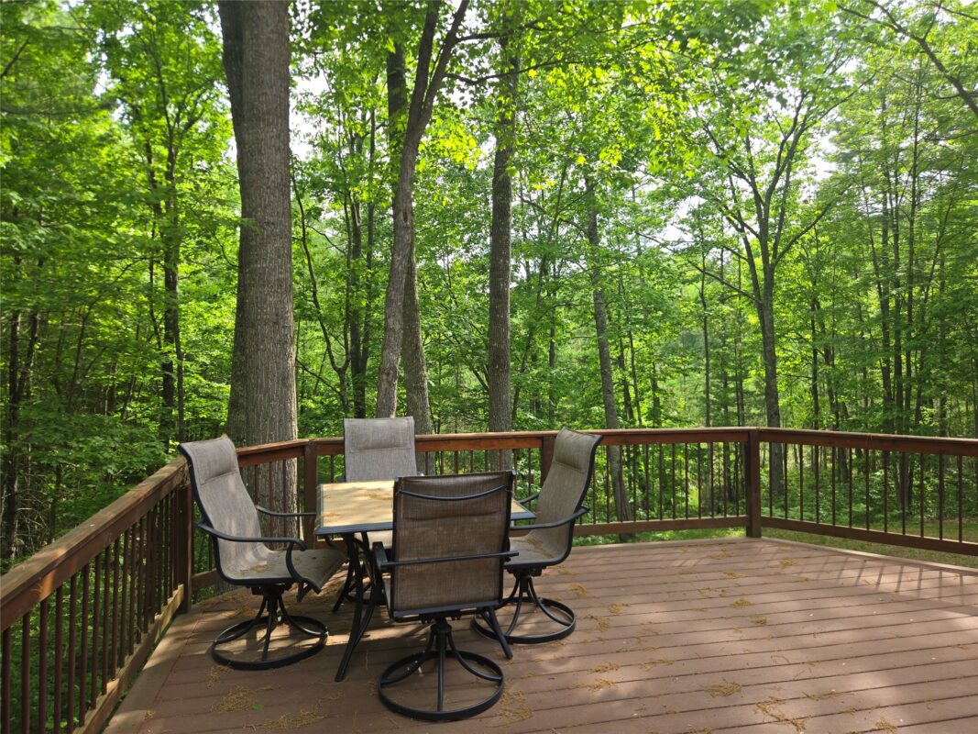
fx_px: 650
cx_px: 489
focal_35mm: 23
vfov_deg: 58.9
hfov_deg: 73.9
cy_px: 367
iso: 25
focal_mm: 5.4
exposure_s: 1/269
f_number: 1.8
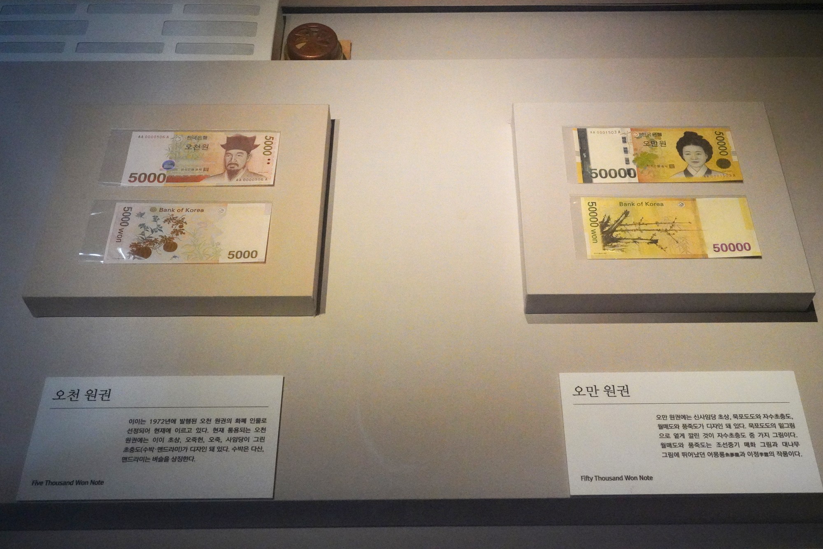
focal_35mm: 42
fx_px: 960
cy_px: 274
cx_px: 412
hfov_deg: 46.4
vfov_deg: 31.9
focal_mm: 42
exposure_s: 1/100
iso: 20000
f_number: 14
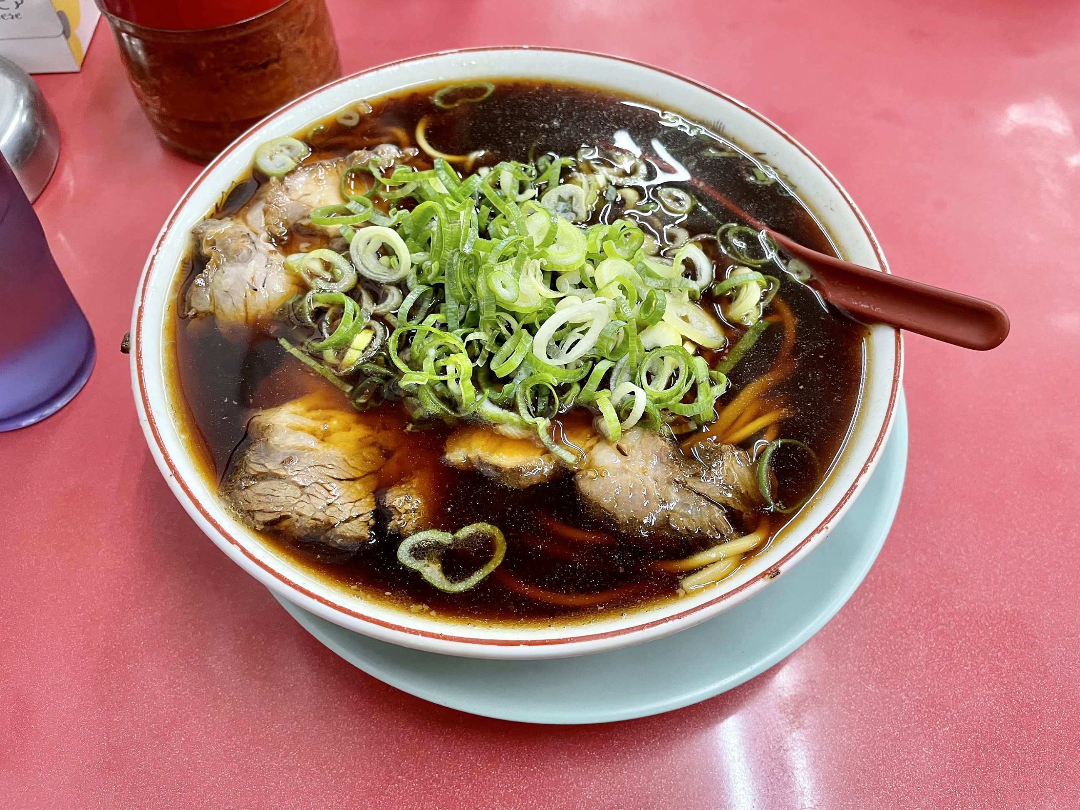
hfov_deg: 67.3
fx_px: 811
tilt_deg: -56.1
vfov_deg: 53.1
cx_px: 540
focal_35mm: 26
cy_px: 405
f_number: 1.6
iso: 160
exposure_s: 1/60
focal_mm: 4.2
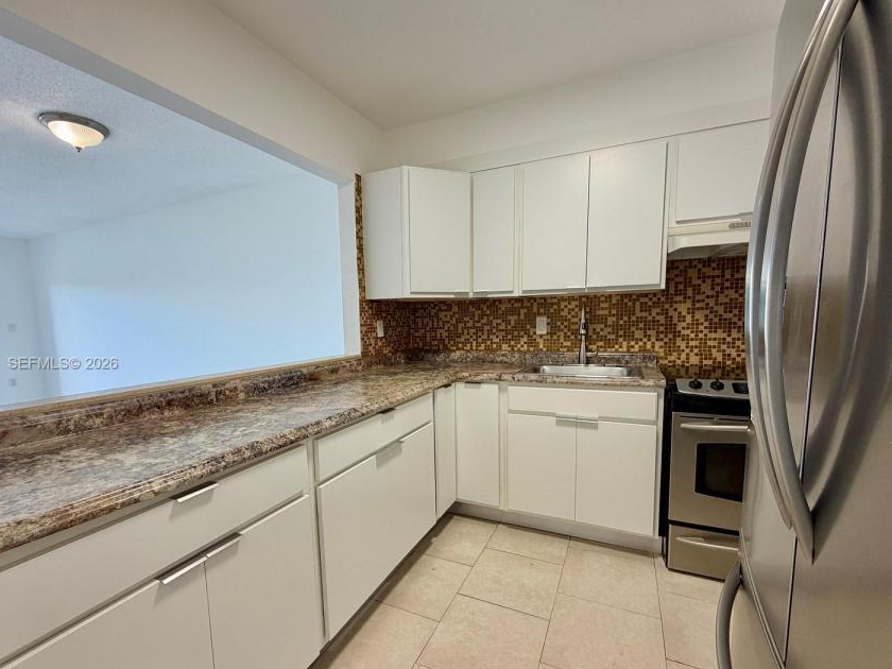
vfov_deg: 77.9
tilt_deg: -5.7
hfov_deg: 94.5
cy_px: 364
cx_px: 429
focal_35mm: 16
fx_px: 412
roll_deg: +1.2
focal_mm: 2.22
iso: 200
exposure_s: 1/120
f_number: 2.2
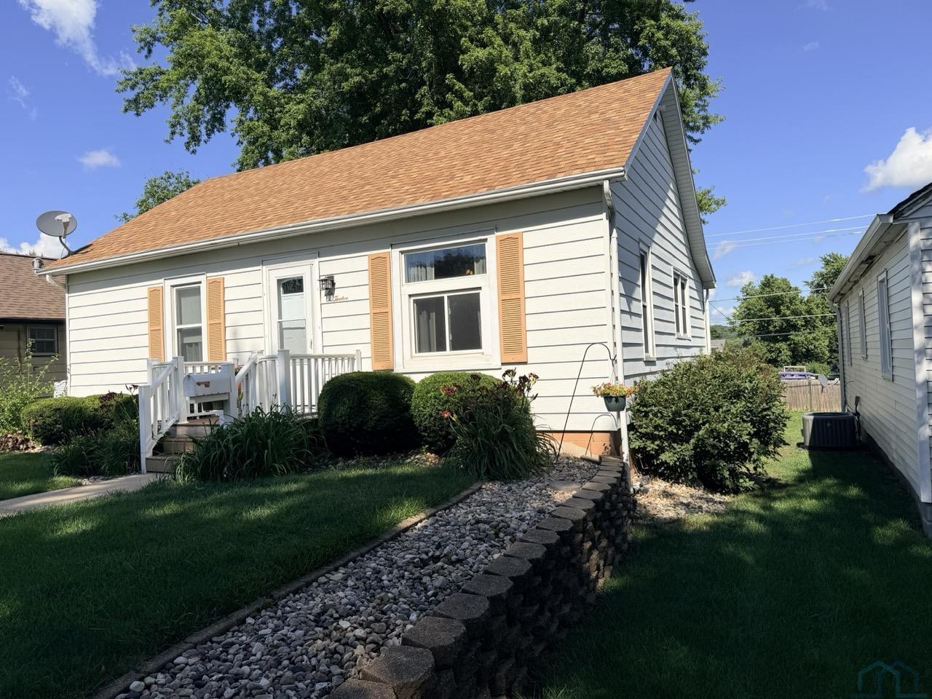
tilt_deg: +0.4
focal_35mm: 24
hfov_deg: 71.6
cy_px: 350
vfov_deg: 56.8
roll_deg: +3.4
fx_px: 646
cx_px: 466
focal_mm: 6.76
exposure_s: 1/5714
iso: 80
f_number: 1.78
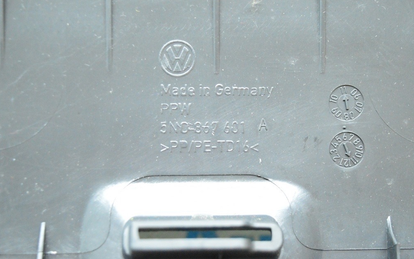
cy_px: 119
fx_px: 666
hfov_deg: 34.5
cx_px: 207
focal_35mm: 59
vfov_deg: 22.0
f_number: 4.8
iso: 6400
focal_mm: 38
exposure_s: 1/40
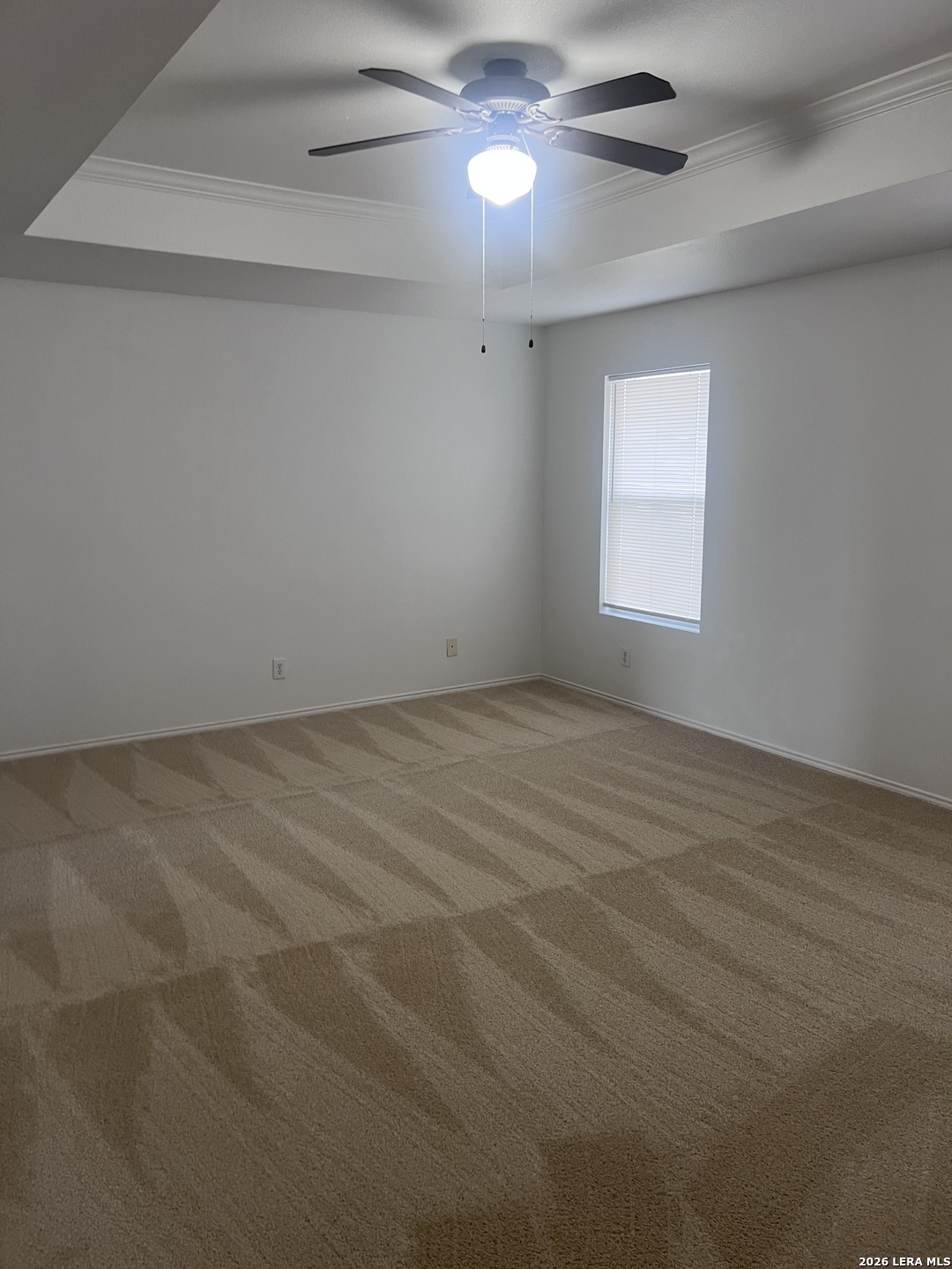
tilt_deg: -7.8
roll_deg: +0.6
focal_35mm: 26
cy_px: 634
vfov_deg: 67.3
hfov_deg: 53.1
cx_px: 476
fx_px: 953
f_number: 1.5
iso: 80
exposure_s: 1/60
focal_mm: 5.7
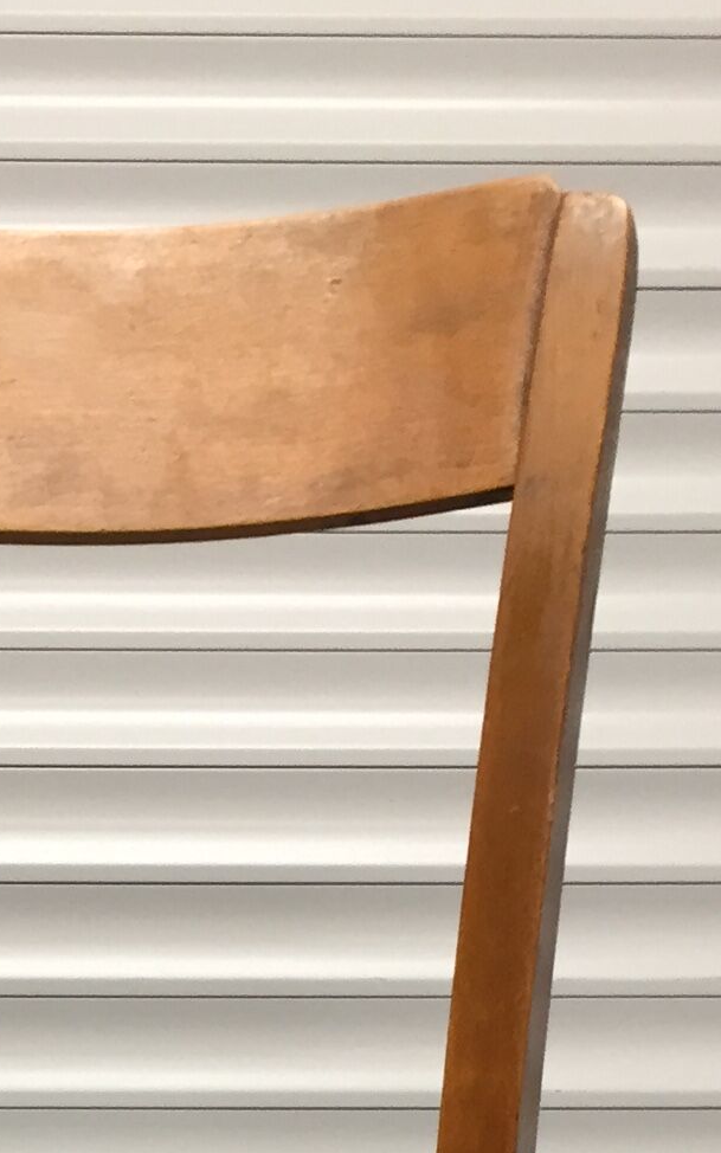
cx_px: 30
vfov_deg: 18.2
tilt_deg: -12.1
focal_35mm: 103
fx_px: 3237
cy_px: 1675
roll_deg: +0.3
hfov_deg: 12.6
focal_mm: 4.15
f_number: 2.2
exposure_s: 1/33
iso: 80
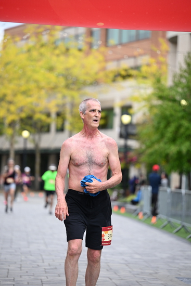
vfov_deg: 15.8
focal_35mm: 130
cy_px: 143
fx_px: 1034
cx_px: 96
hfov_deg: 10.6
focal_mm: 130
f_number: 2.8
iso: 640
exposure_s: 1/2000
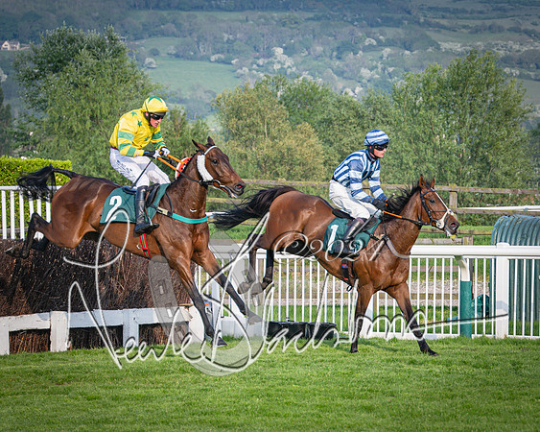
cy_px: 187
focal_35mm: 201
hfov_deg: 9.6
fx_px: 3214
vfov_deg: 7.7
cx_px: 235
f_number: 4
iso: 400
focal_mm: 98
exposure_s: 1/1600
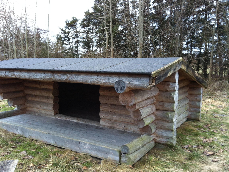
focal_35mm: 36
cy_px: 85
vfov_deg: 39.7
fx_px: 238
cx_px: 112
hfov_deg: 51.4
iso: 80
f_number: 2.8
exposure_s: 1/15
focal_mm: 3.85
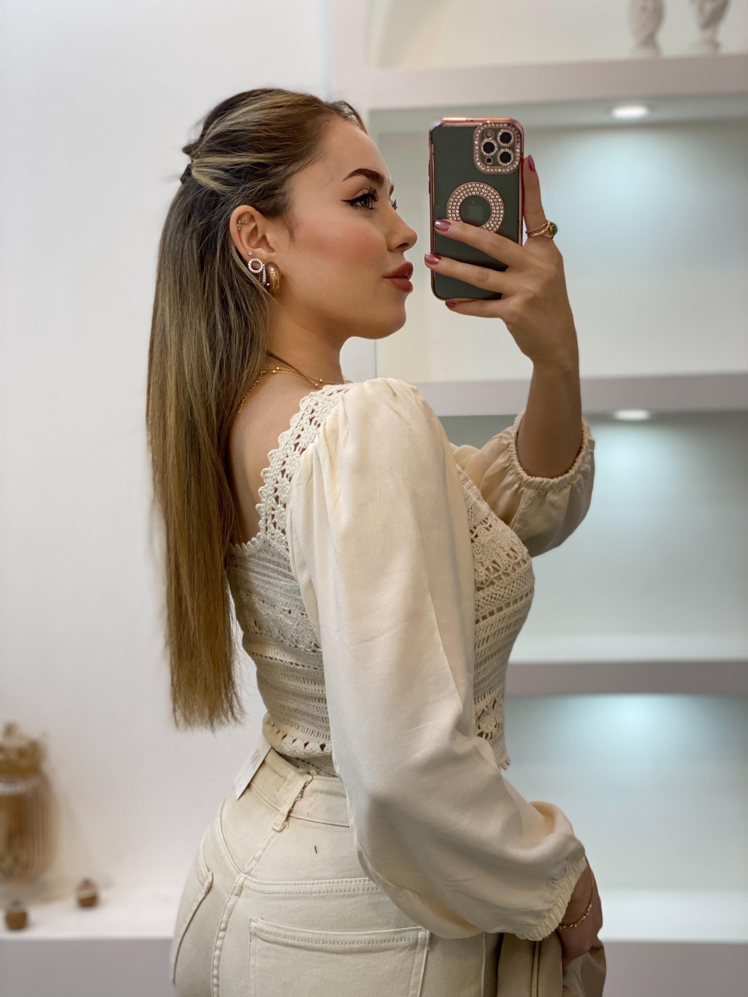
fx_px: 1498
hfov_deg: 28.0
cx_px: 374
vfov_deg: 36.8
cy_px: 498
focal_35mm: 52
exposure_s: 1/100
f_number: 2
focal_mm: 6
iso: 80
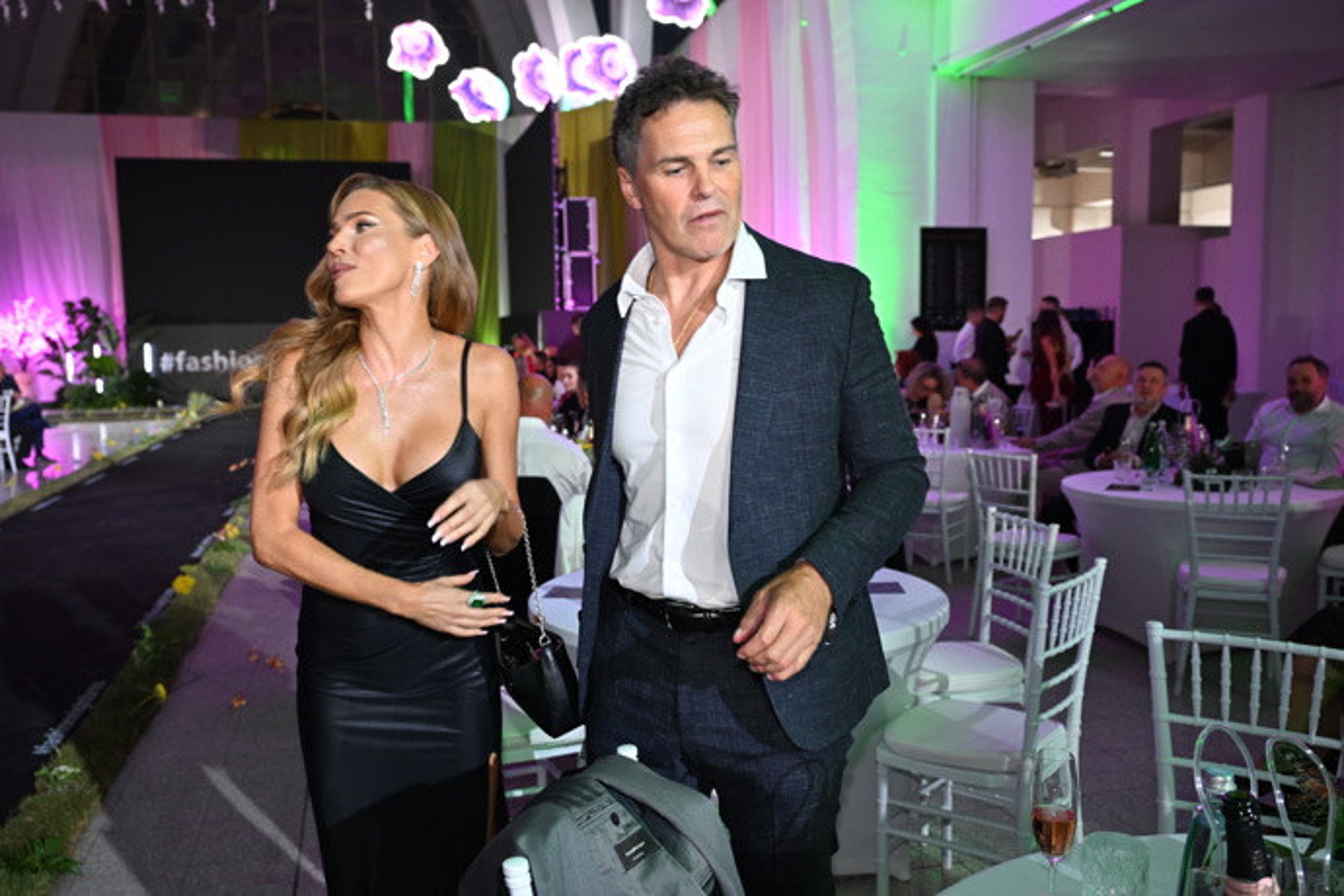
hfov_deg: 60.3
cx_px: 672
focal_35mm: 31
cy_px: 448
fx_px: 1157
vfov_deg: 42.3
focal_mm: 31
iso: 2500
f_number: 4.5
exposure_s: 1/60
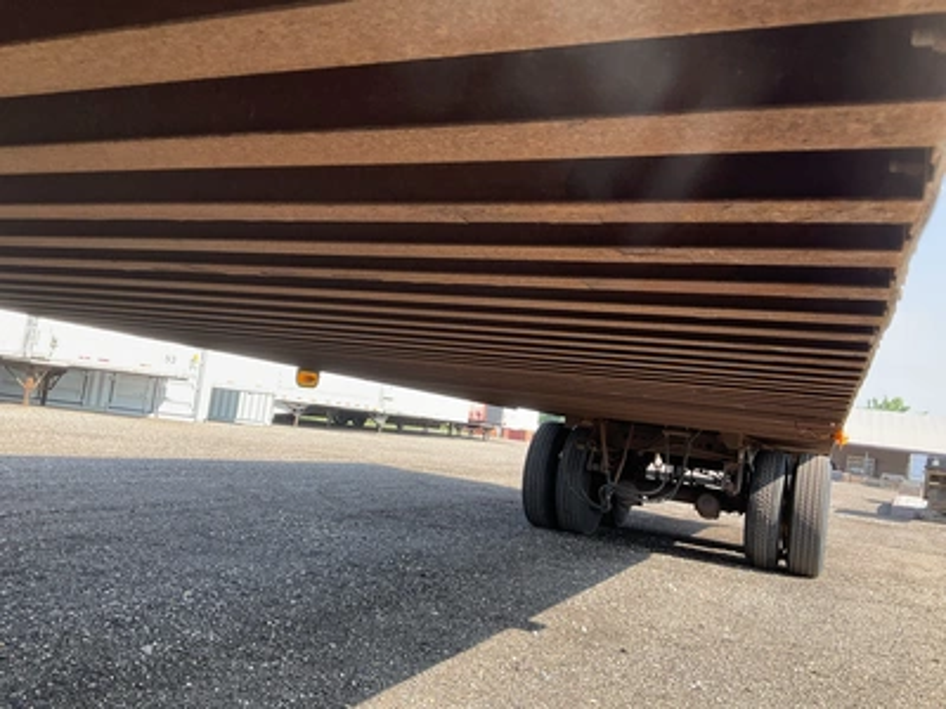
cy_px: 354
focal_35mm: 29
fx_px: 793
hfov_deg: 61.7
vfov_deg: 48.2
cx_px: 473
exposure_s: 1/320
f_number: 1.8
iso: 25
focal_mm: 3
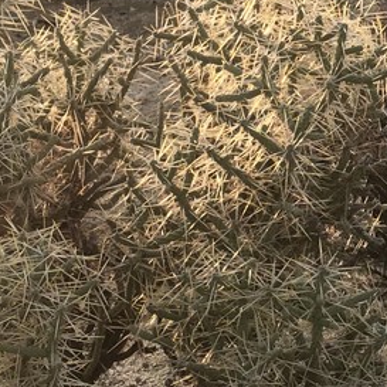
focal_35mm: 192
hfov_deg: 9.1
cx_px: 3
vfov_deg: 9.1
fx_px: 2429
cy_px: 285
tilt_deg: -14.9
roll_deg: +5.3
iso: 20
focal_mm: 6.6
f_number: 2.8
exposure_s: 1/233
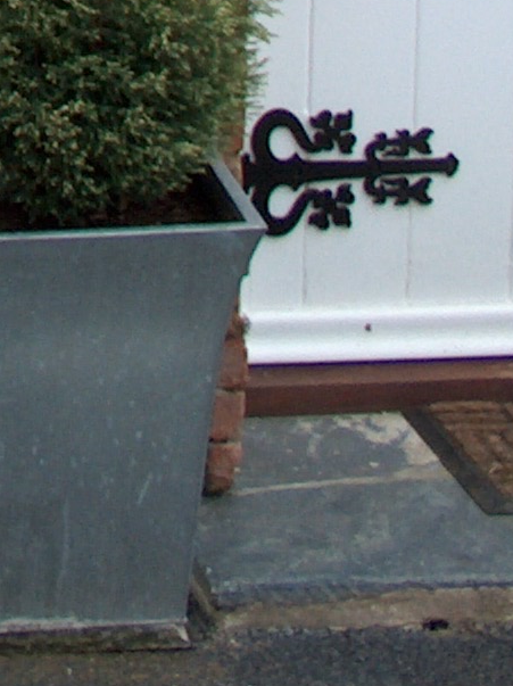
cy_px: -645
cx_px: -384
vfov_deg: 11.3
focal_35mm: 160
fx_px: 3167
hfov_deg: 8.9
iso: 100
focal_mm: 7.6
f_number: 6.7
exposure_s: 1/192
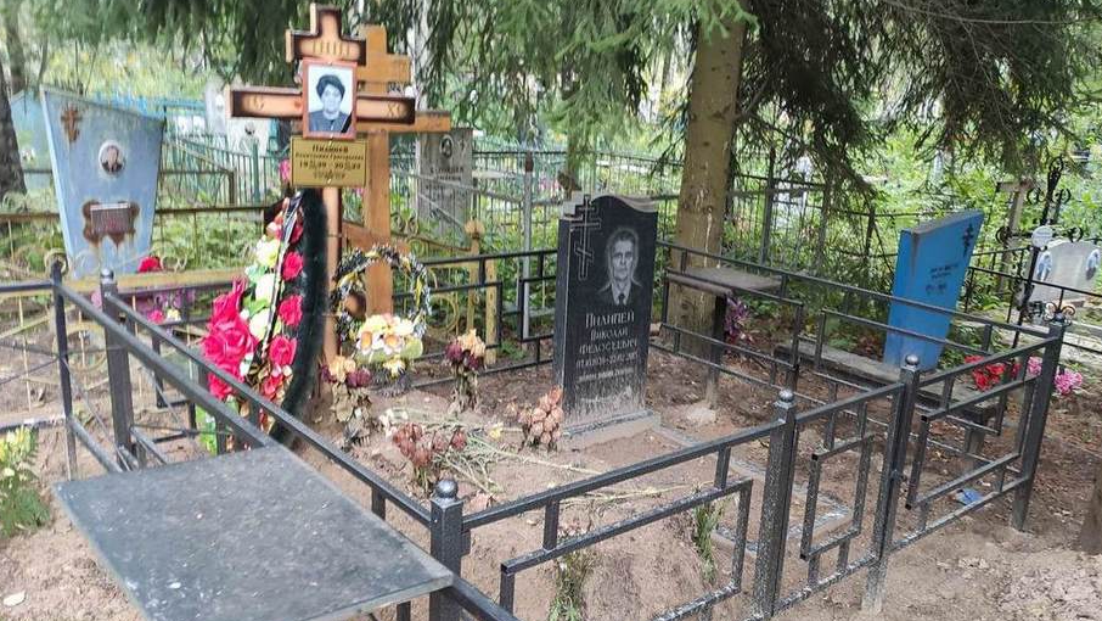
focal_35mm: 32
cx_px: 595
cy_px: 345
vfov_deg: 36.7
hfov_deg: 60.9
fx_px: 935
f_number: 1.75
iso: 224
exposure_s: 1/50
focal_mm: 4.77
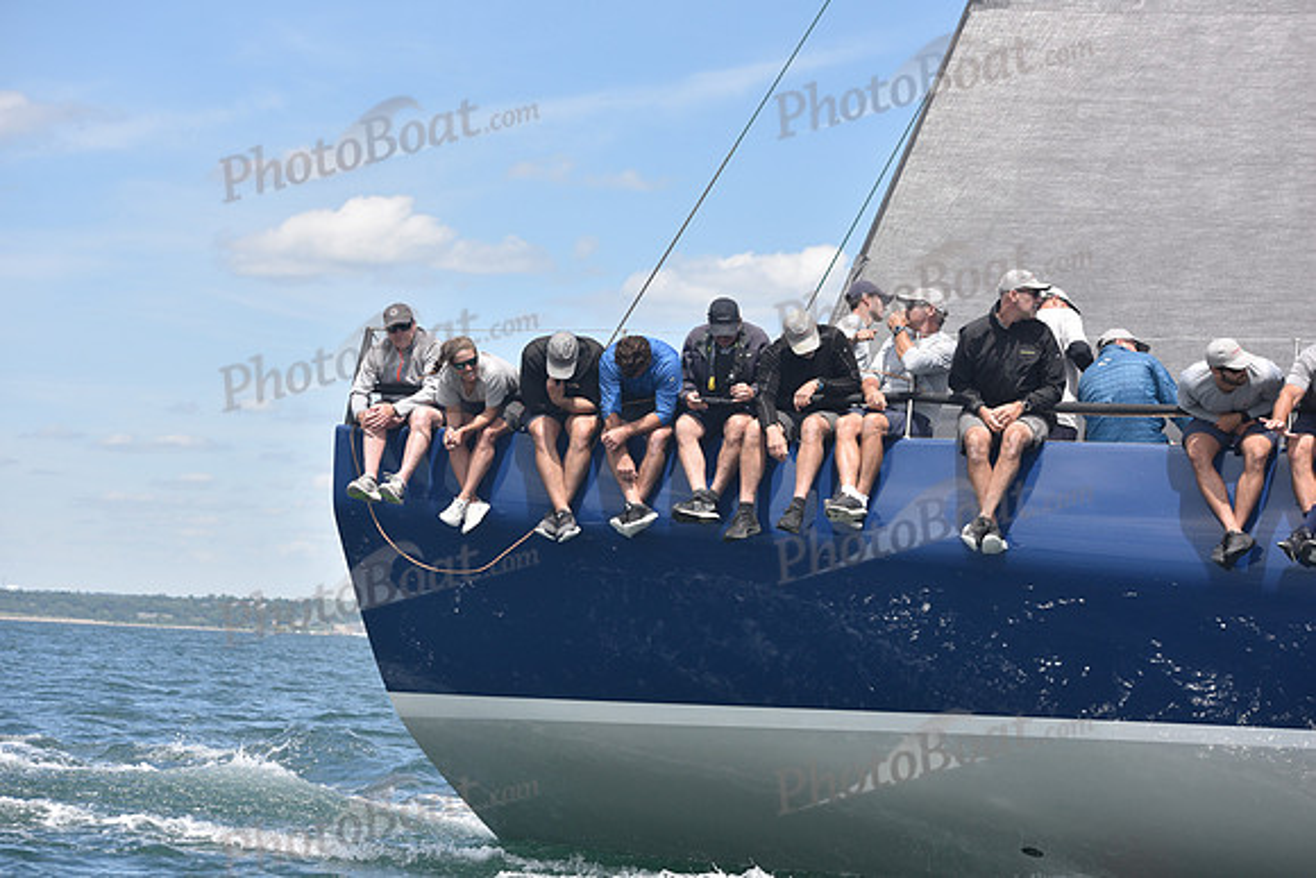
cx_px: 658
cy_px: 439
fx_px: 3291
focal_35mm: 90
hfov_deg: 22.6
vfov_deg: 15.2
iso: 320
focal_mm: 90
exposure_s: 1/800
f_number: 5
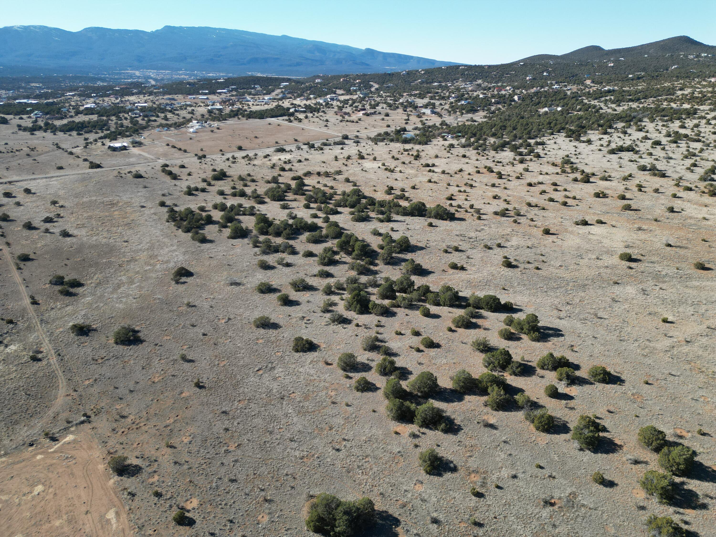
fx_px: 496
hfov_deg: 71.6
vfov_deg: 56.8
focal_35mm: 24
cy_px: 268
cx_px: 358
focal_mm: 6.72
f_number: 1.7
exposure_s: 1/2000
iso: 140
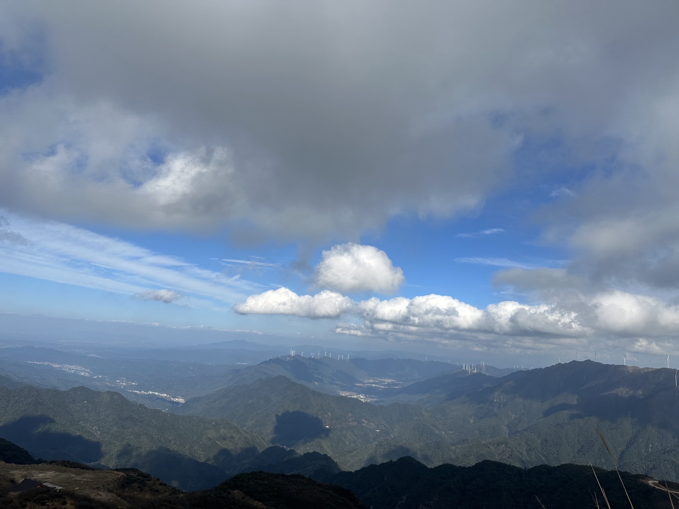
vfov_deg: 56.8
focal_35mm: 24
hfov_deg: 71.6
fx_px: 471
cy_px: 254
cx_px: 340
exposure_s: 1/7576
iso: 80
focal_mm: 6.86
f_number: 1.78
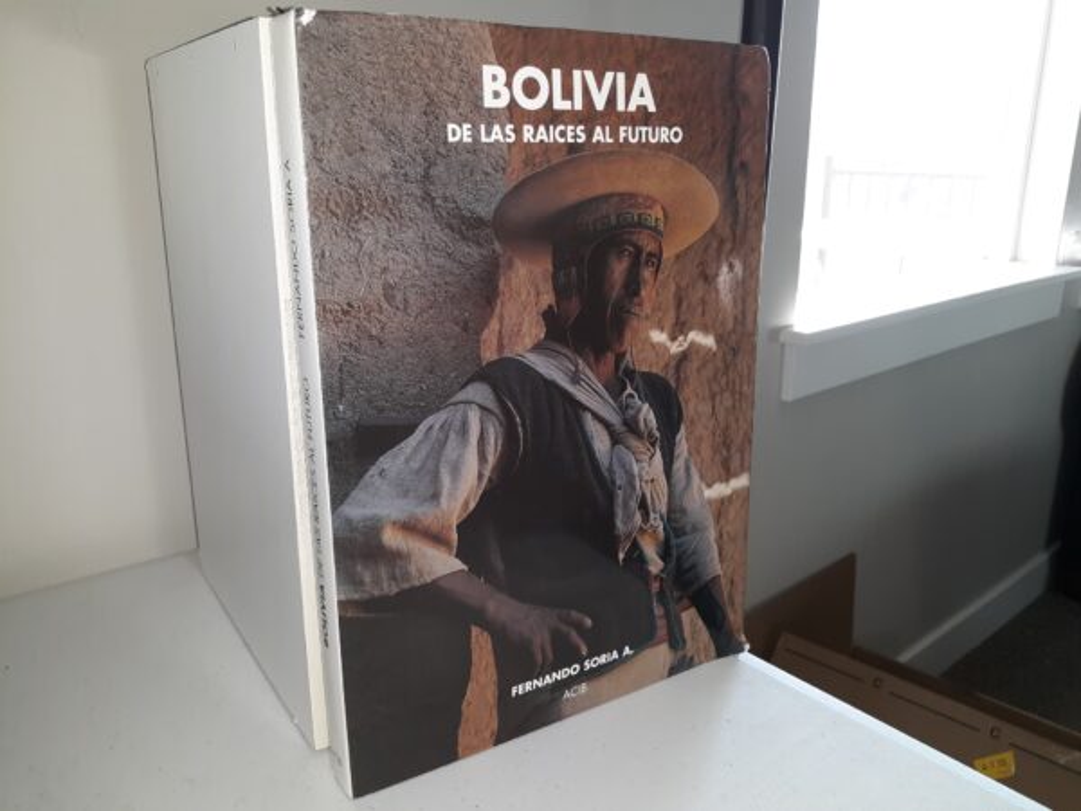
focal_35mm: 28
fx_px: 874
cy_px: 406
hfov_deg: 63.4
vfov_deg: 49.7
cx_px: 540
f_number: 1.7
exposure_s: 1/40
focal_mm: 3.7
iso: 40
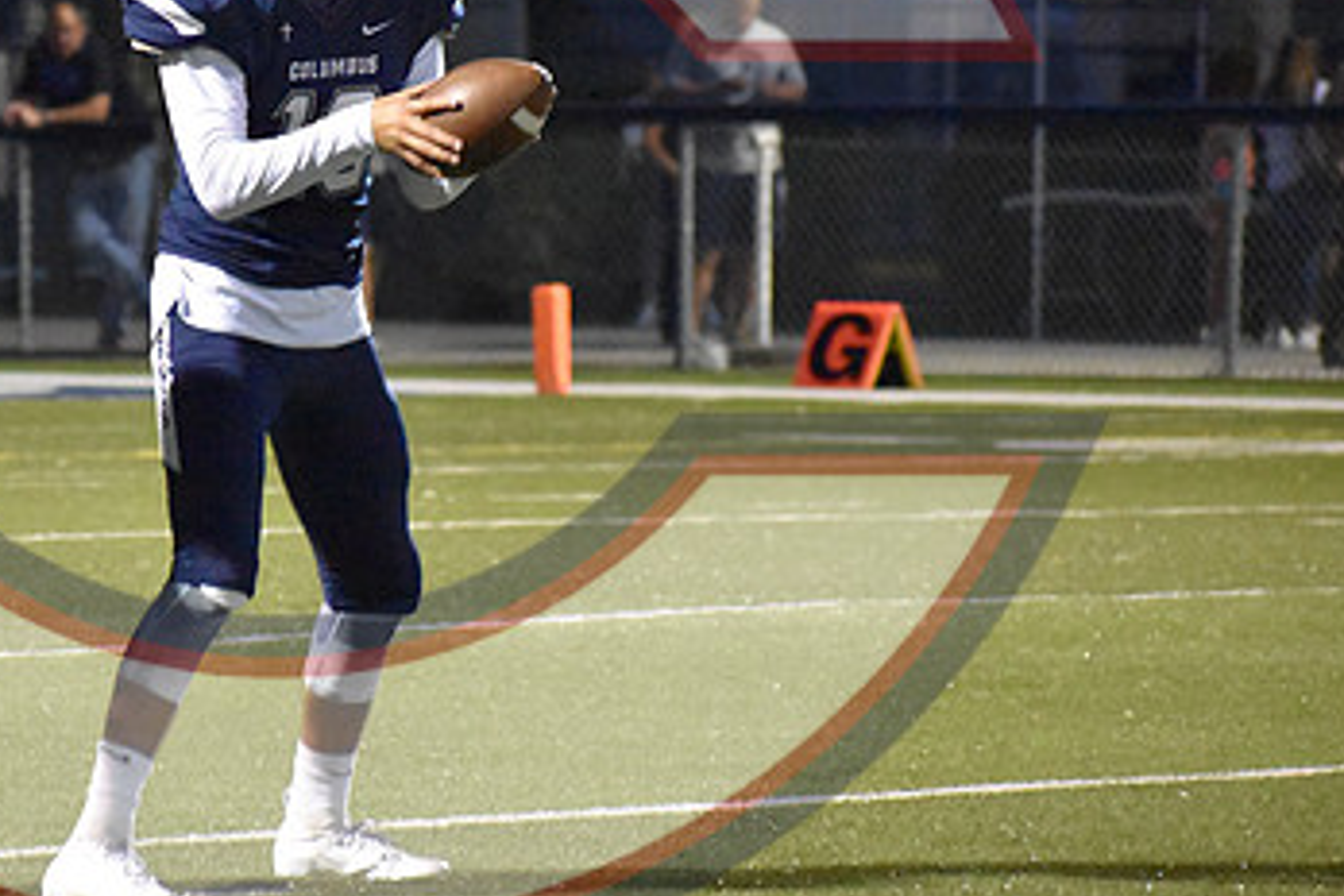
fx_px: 14932
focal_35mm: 400
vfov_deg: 3.4
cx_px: 259
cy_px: 257
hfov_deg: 5.1
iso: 12800
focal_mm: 160
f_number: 5
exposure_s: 1/250
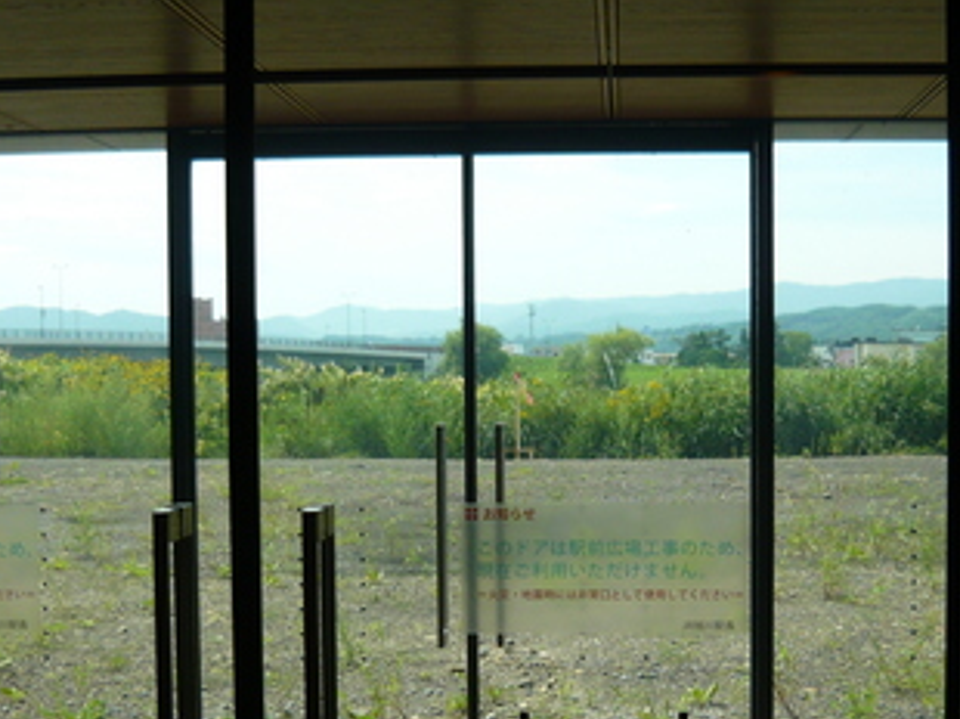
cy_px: 454
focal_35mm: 61
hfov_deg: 31.7
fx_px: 1690
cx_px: 551
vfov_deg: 23.9
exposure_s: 1/640
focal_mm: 5.5
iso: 100
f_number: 2.8
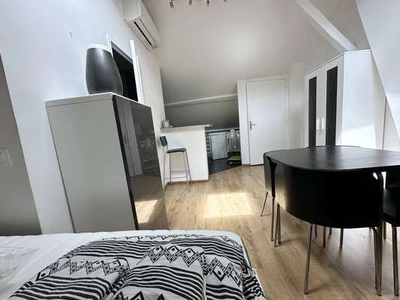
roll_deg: +4.9
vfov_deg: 85.7
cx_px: 200
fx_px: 162
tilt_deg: -7.2
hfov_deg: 102.1
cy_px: 150
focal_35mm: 14
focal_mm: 2.22
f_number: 2.2
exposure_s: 1/99
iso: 64
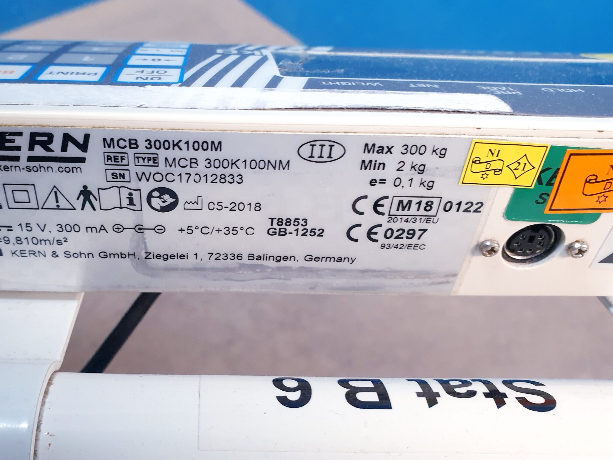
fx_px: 584
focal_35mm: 33
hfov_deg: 54.9
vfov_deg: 42.9
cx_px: 239
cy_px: 200
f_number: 2.4
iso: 400
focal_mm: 4.3
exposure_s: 1/50
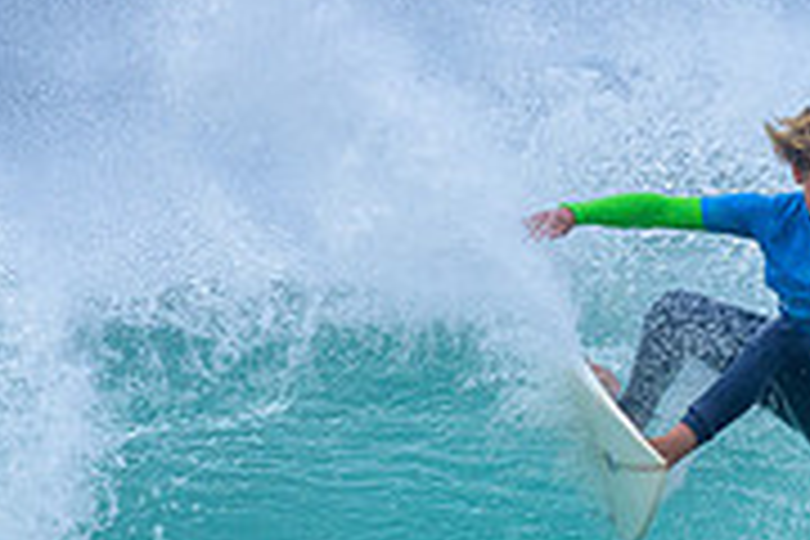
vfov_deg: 0.5
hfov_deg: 0.8
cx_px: 819
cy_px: 700
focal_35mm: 2576
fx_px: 57955
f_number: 6.3
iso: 450
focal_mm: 800
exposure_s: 1/2000
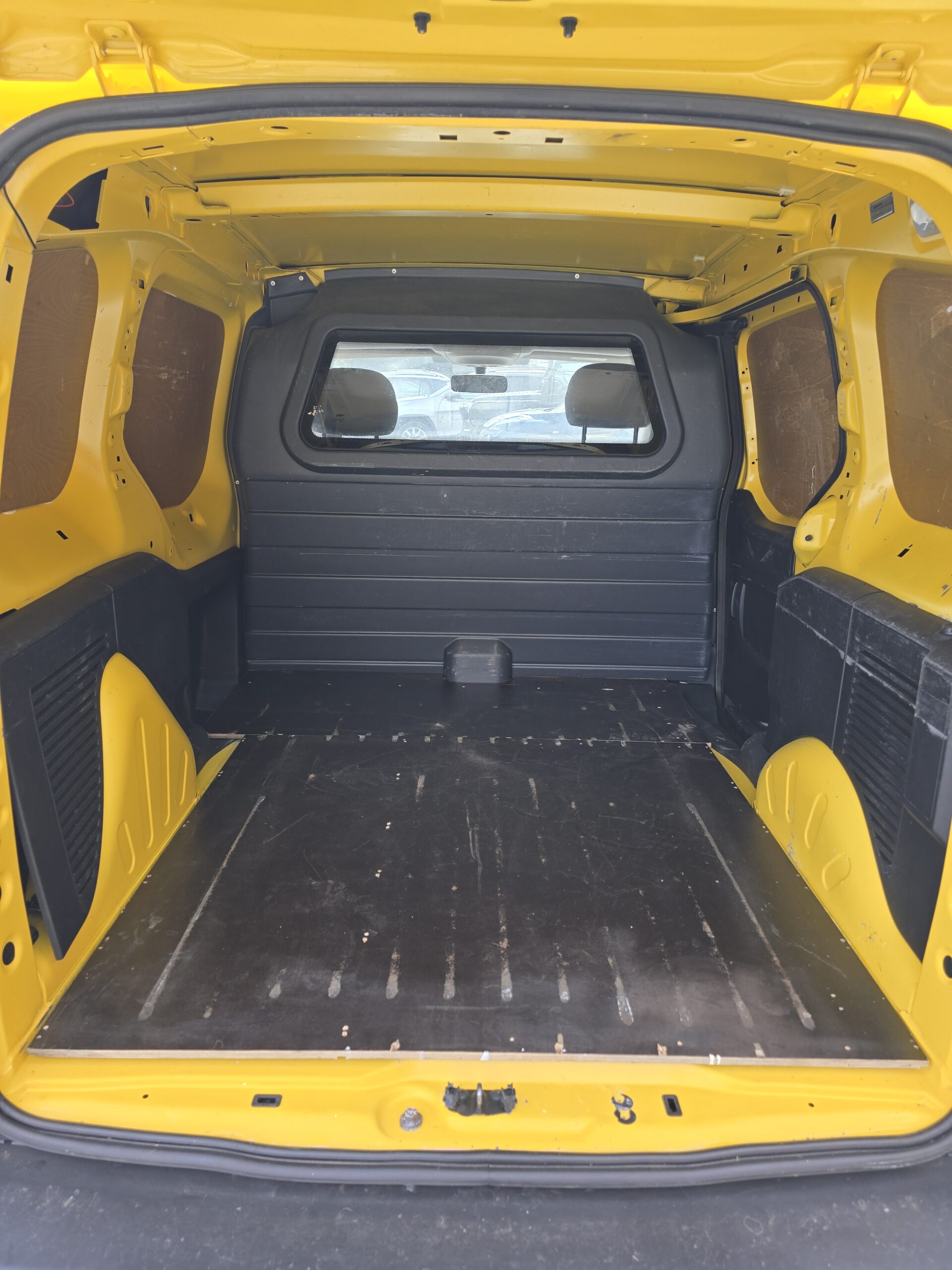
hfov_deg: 58.9
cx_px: 476
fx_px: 843
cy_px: 635
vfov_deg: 73.9
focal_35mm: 23
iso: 25
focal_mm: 6.3
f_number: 1.7
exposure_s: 1/180
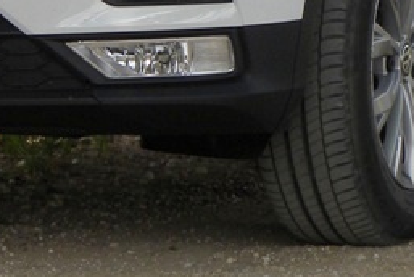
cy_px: -182
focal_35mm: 240
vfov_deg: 5.7
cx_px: 161
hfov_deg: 8.6
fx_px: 2763
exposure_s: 1/172
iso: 64
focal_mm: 10.3
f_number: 4.5
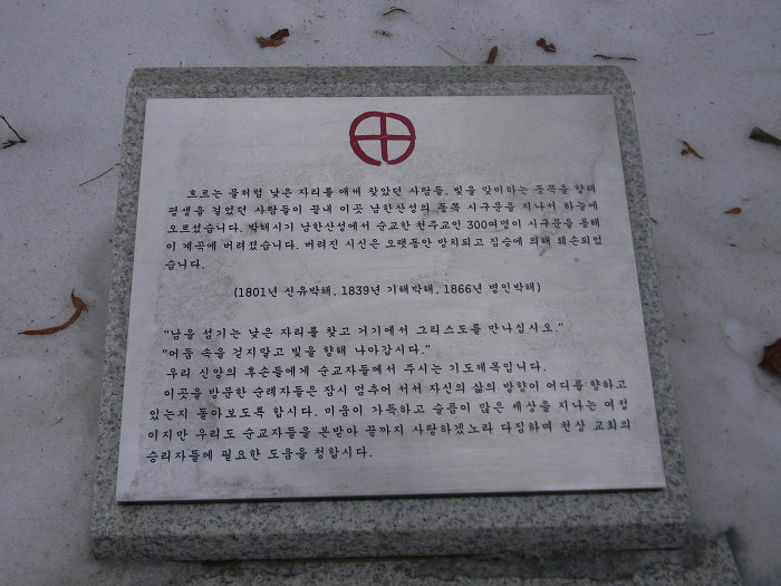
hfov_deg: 51.4
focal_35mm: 36
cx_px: 390
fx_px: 812
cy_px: 293
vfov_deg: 39.7
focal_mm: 6.4
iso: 80
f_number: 3.7
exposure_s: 1/173
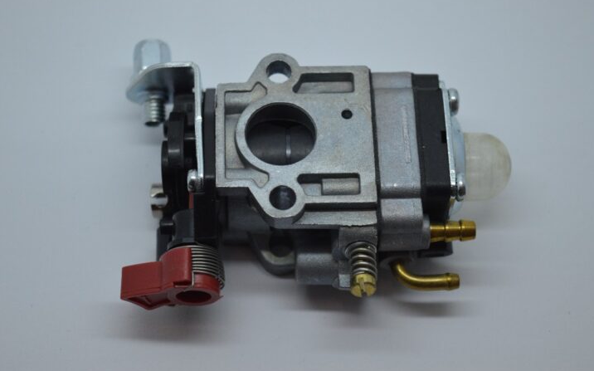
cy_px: 181
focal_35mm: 85
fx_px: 1368
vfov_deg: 15.4
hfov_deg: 24.5
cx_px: 298
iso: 400
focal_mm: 55
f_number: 5.6
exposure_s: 1/125
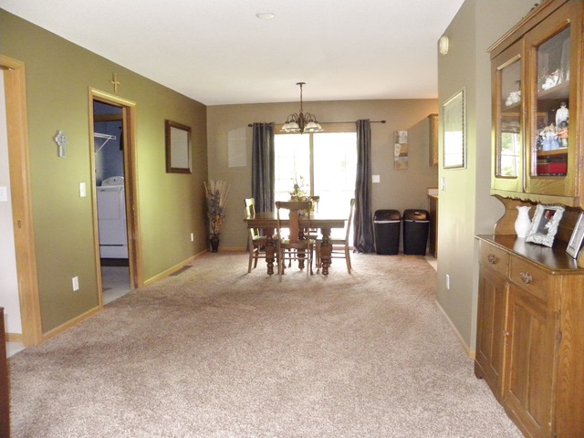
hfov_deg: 67.3
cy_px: 219
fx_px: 439
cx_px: 292
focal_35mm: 26
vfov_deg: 53.1
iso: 400
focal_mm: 4.6
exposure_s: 1/30
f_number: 2.8
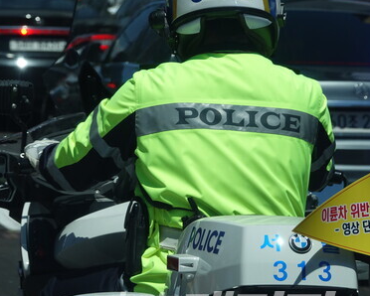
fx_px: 2388
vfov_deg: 7.1
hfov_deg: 8.9
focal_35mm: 218
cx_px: 197
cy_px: 140
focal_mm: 52.82
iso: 100
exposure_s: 1/500
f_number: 4
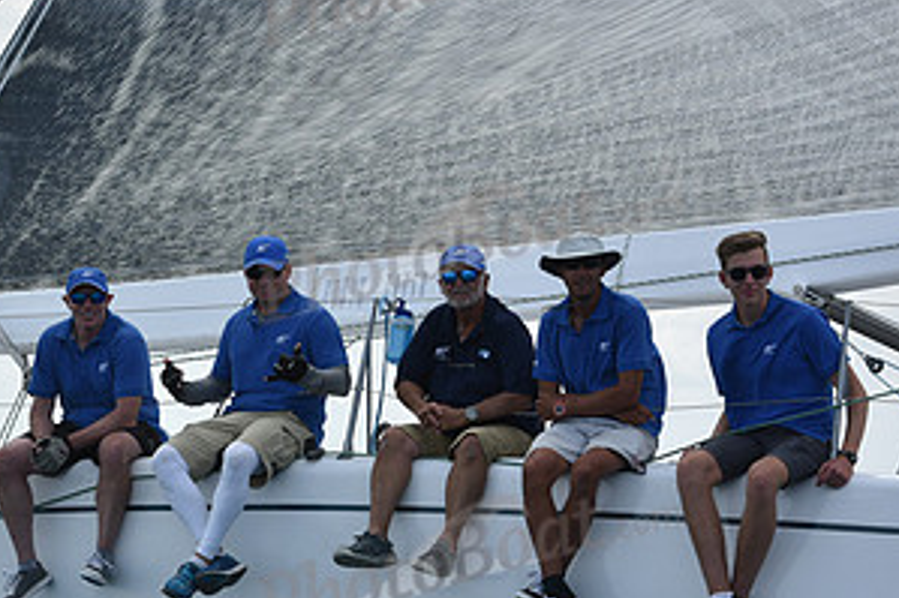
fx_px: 4942
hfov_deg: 10.3
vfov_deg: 6.9
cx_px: 105
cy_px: 443
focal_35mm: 198
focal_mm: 102
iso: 250
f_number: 6.3
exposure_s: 1/1250
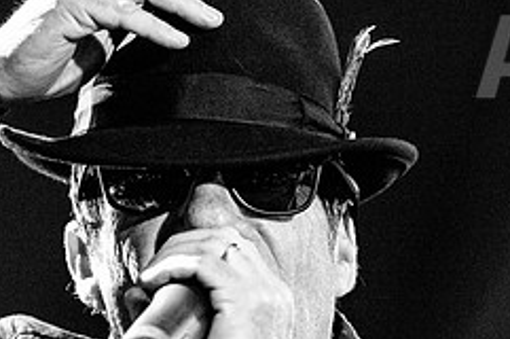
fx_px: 6069
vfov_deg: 3.2
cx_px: 238
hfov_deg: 4.8
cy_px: 297
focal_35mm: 429
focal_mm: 165
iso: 6400
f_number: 4
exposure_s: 1/500
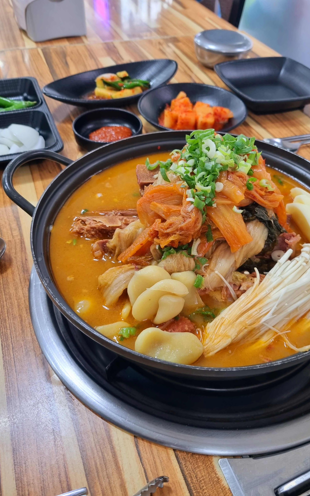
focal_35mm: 28
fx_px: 379
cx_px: 178
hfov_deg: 44.4
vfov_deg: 66.5
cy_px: 244
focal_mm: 5.4
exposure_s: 1/120
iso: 200
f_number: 1.8
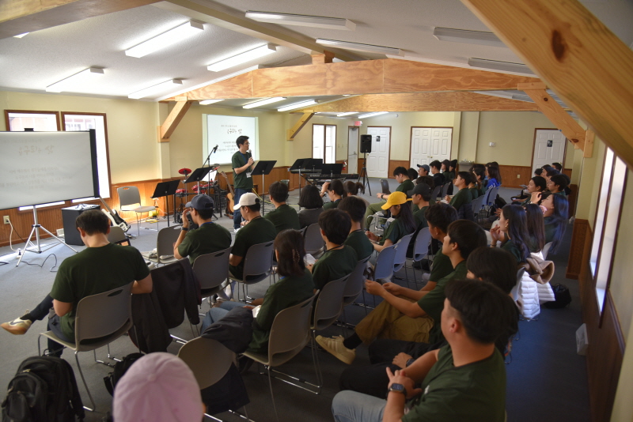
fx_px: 422
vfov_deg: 53.2
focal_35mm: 24
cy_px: 211
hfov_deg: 73.7
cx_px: 316
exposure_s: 1/60
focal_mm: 24
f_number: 4
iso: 500
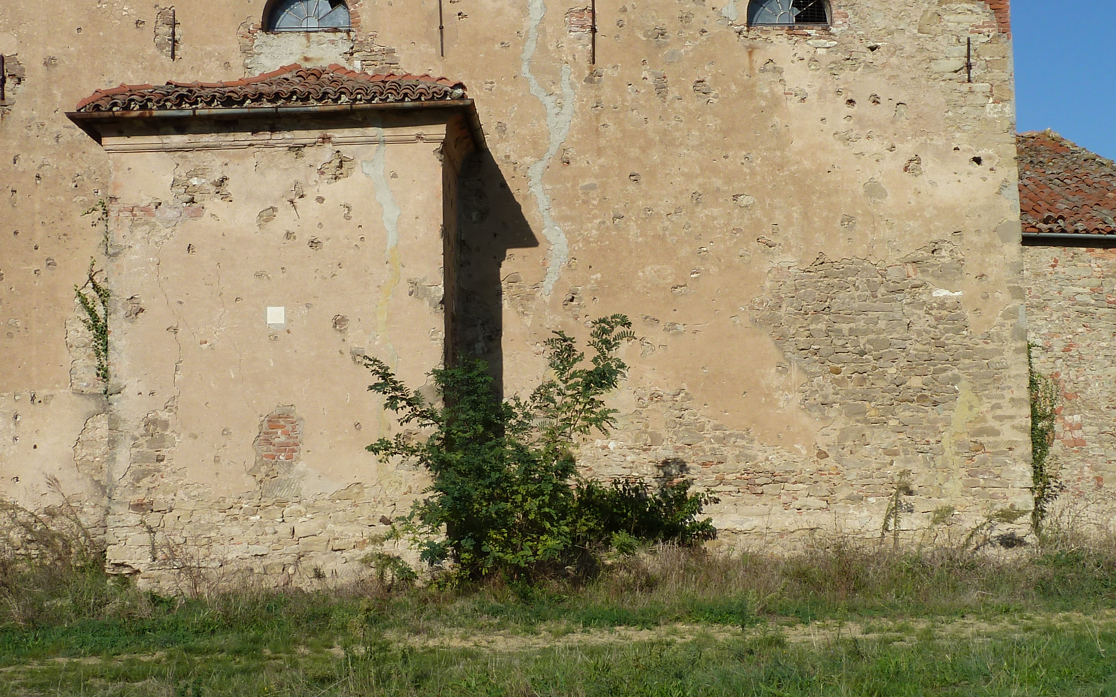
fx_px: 1582
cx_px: 594
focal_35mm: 52
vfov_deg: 24.9
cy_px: 304
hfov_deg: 38.8
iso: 80
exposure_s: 1/500
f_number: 5.6
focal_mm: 5.7
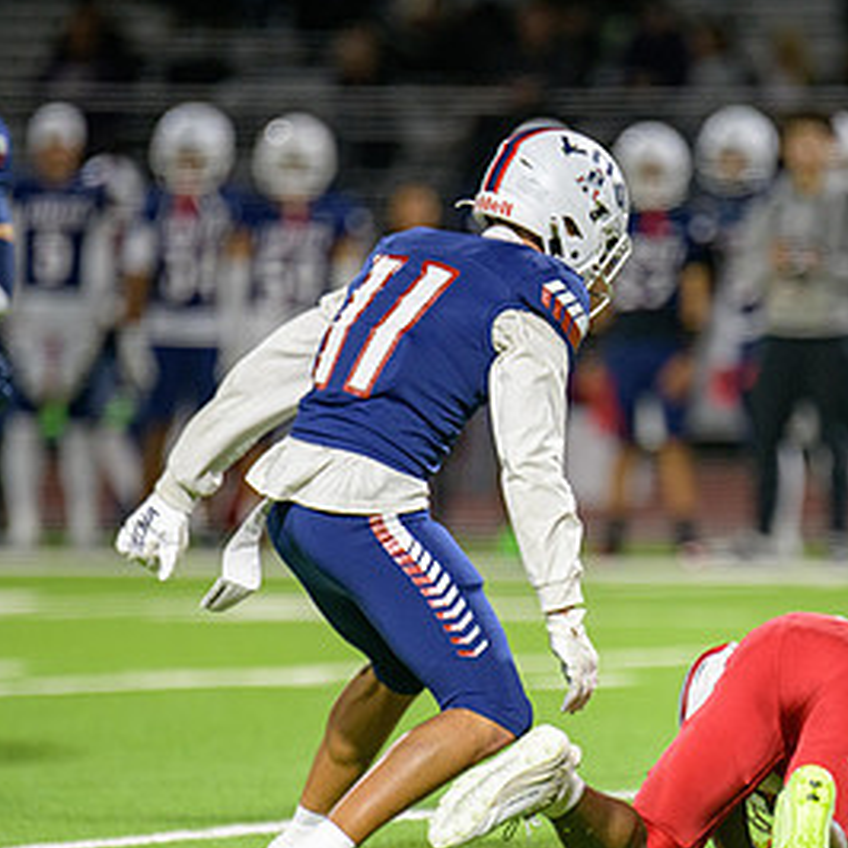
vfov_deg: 3.1
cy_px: 607
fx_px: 15438
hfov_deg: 3.1
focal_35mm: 557
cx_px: 682
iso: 2000
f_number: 2.8
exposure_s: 1/250
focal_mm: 300
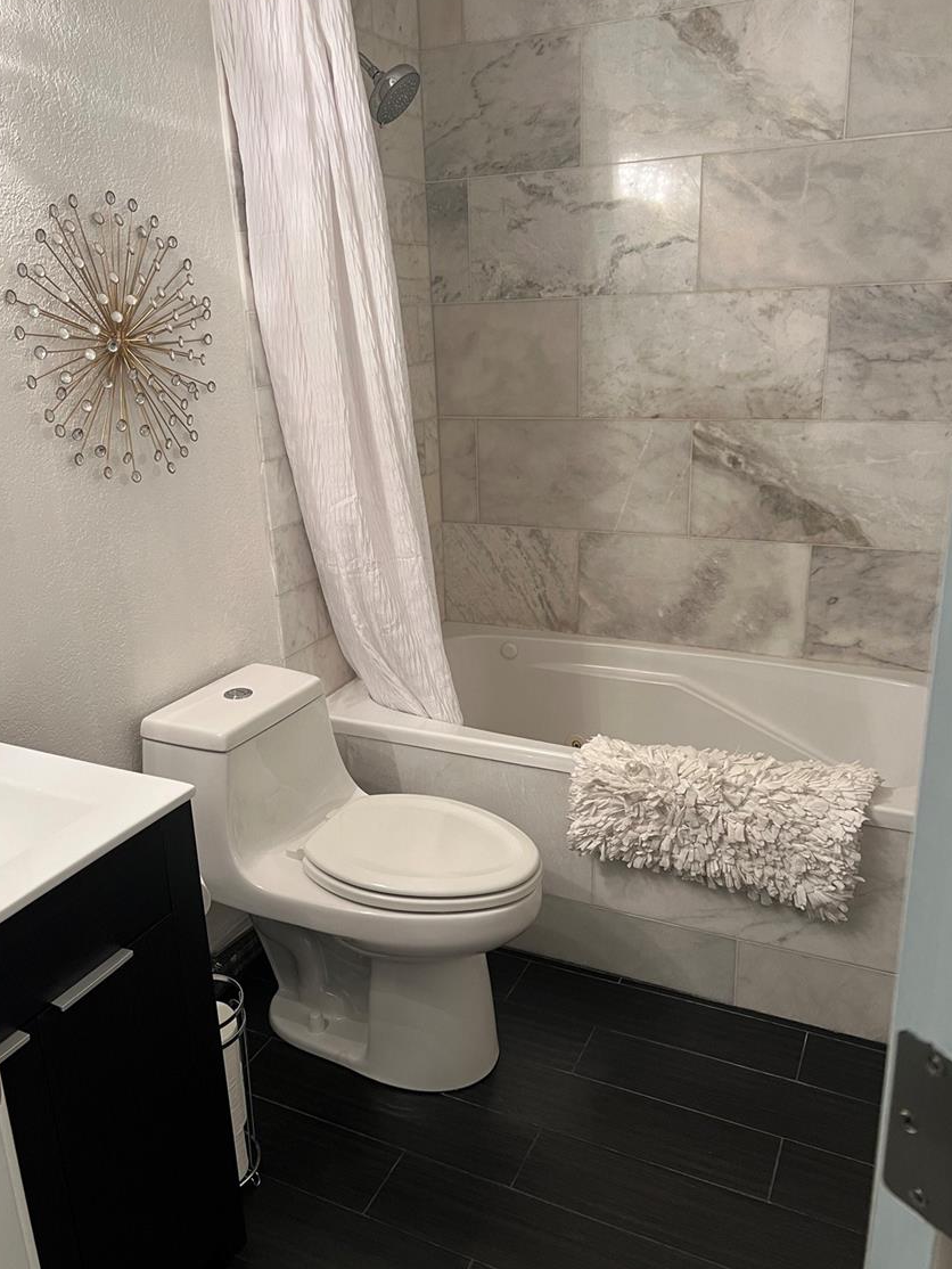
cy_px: 631
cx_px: 446
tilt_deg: -17.7
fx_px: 1026
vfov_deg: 63.4
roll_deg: +2.6
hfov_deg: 49.7
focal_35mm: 28
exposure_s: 1/60
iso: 160
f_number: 1.5
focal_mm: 5.7
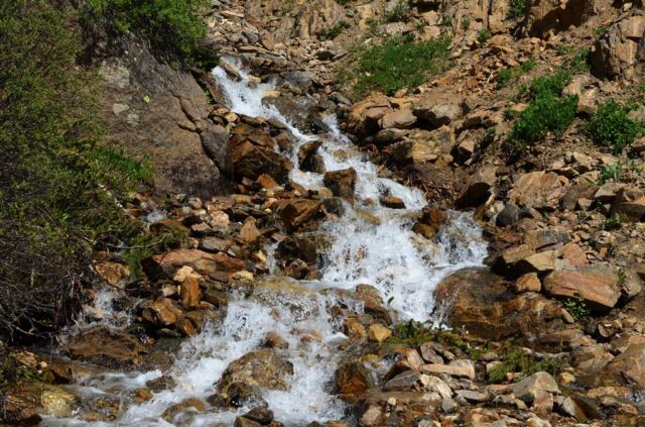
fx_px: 938
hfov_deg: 37.9
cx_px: 322
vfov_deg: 25.6
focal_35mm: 52
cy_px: 214
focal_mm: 35
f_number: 9
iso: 100
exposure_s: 1/320
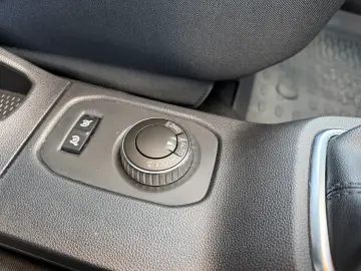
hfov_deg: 71.6
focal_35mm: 24
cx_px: 180
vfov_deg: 56.8
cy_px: 136
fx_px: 250
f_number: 1.78
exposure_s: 1/51
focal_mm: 6.76
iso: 800
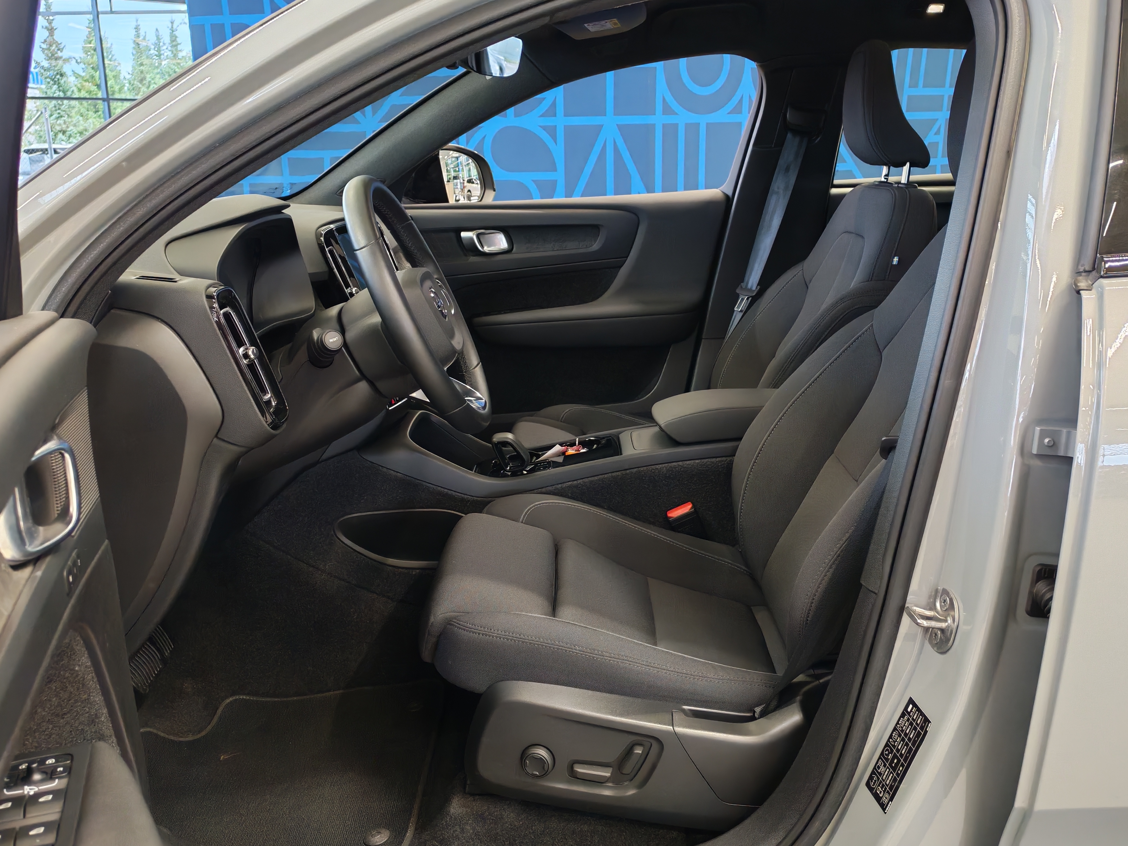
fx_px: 1075
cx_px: 564
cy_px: 423
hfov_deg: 55.4
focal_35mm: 33
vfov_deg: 42.9
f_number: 1.9
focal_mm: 6.12
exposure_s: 1/100
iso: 800
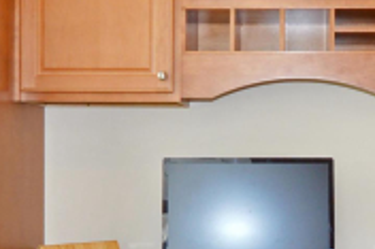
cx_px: 292
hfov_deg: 30.8
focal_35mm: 64
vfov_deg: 20.0
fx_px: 666
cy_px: 294
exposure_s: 1/60
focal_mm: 10
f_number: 3.5
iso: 400
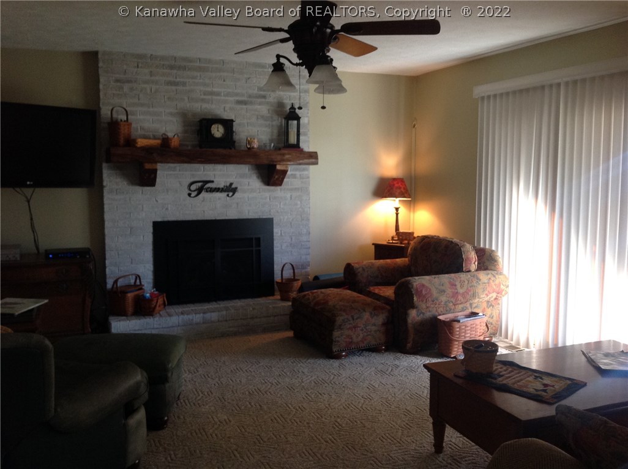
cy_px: 234
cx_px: 314
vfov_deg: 40.6
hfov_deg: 52.7
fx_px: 634
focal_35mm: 35
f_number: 2.4
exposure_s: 1/15
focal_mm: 4.28
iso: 125
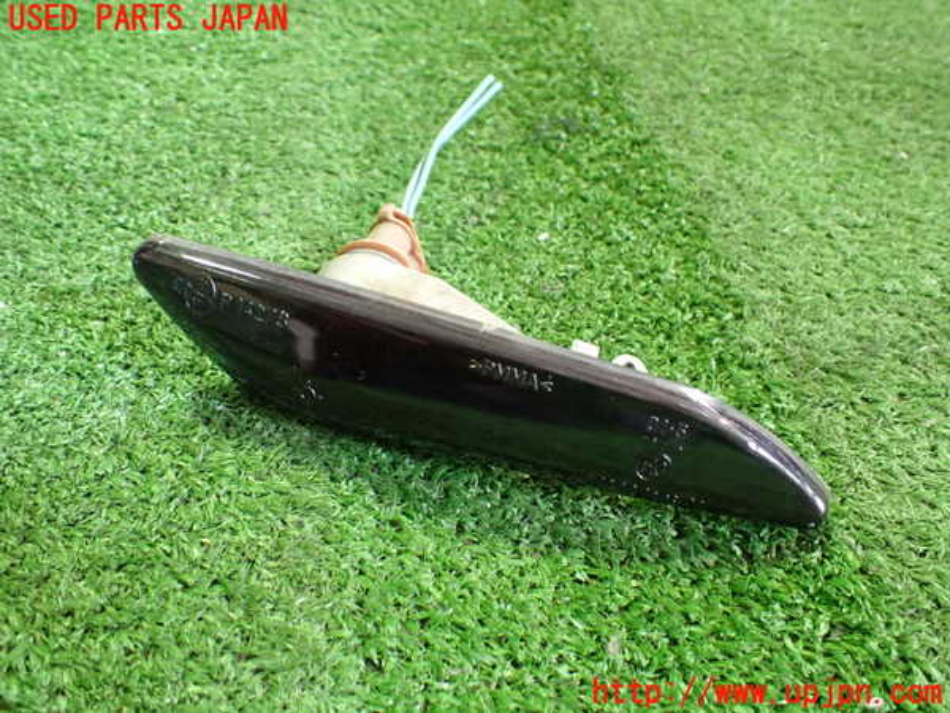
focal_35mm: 30
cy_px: 356
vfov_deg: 46.8
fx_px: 823
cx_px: 475
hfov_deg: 60.0
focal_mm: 5.4
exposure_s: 1/30
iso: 800
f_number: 2.3
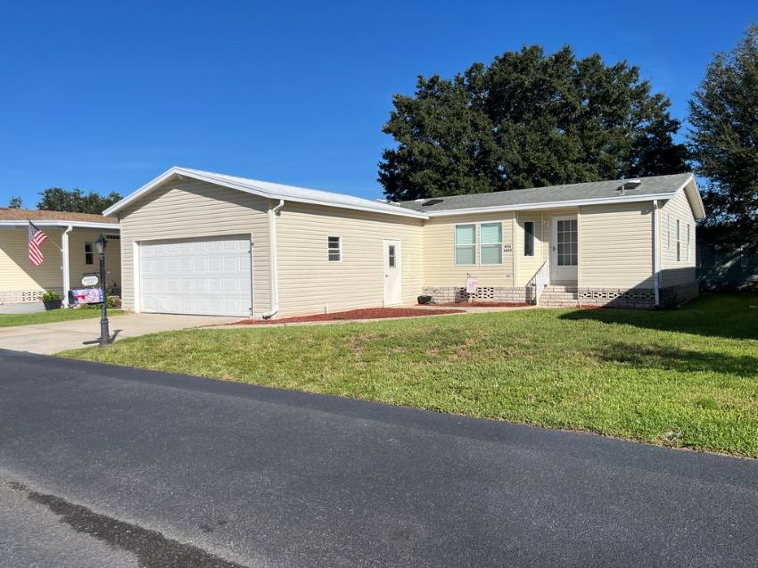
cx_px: 379
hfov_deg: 67.3
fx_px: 569
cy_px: 284
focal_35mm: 26
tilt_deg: -2.3
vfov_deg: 53.0
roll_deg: +0.3
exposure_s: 1/5848
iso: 50
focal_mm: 5.1
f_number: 1.6
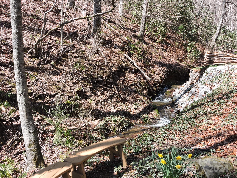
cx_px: 118
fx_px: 226
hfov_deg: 55.4
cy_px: 89
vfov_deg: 42.9
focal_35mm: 33
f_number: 3.6
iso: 100
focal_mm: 5.9
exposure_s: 1/200
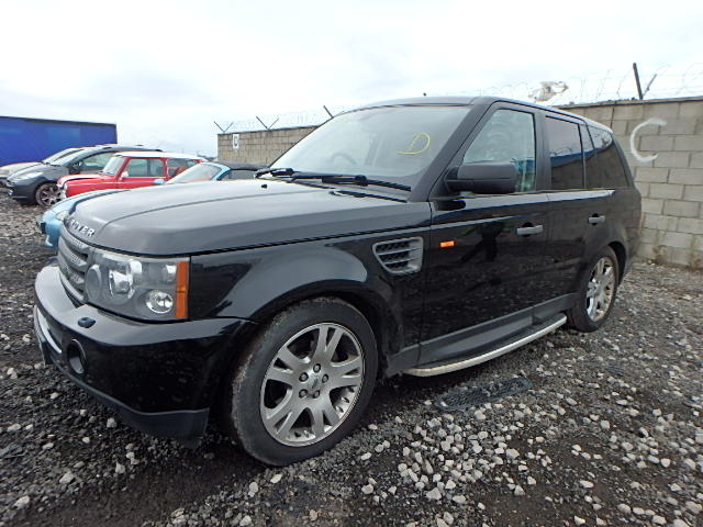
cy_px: 264
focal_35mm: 21
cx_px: 352
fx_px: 426
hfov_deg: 79.0
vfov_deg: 63.4
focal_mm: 3.7
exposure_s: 1/800
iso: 125
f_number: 3.5
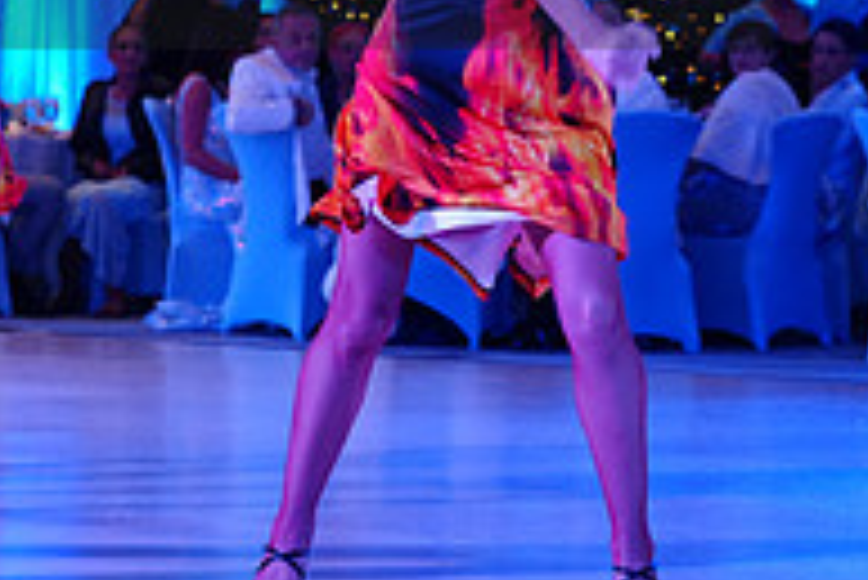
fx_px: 4777
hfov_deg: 10.4
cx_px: 283
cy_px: -70
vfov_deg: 6.9
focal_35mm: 198
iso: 2000
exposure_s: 1/200
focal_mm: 66
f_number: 4
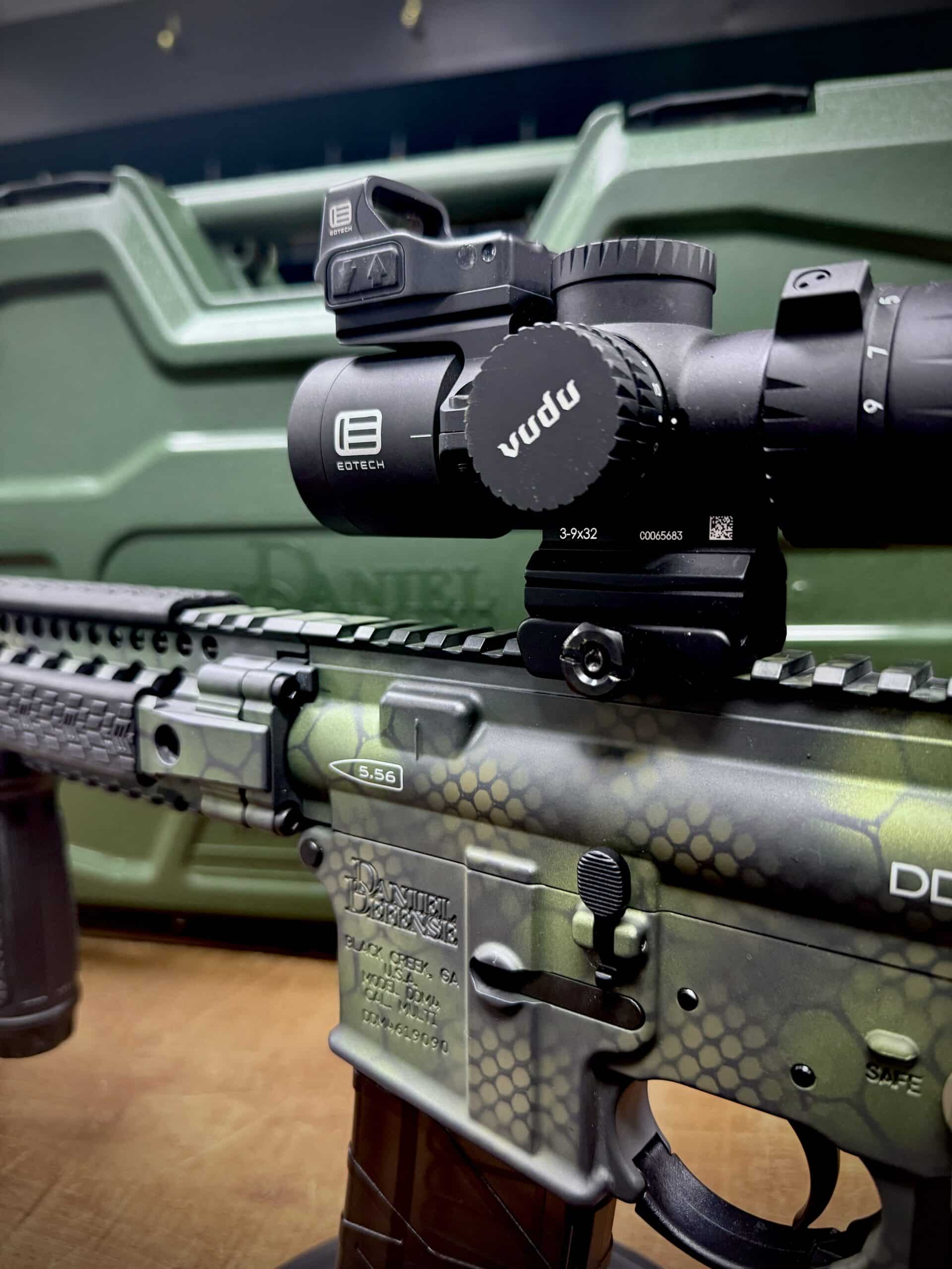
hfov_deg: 56.8
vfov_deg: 71.6
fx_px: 880
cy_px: 634
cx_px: 476
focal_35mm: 24
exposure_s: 1/60
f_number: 1.78
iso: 400
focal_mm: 6.76
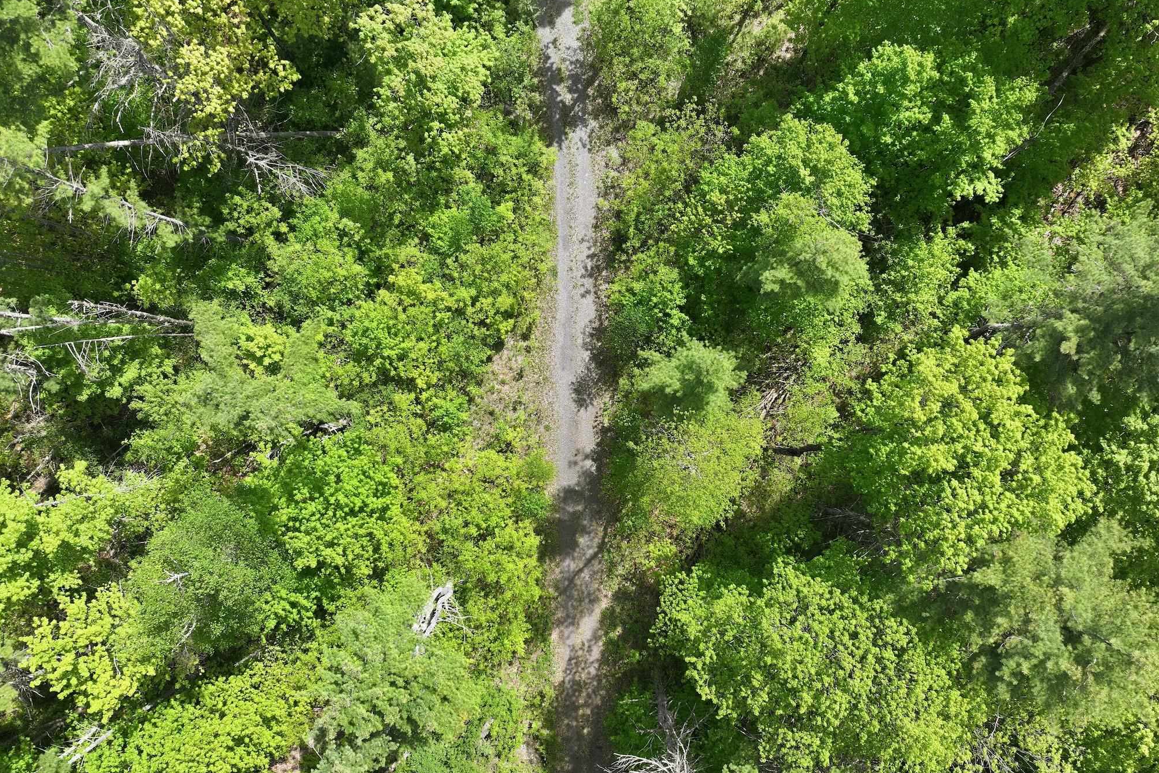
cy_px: 427
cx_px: 579
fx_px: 805
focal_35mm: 25
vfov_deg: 51.2
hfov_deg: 71.5
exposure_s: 1/1600
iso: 100
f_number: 2.8
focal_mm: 12.3
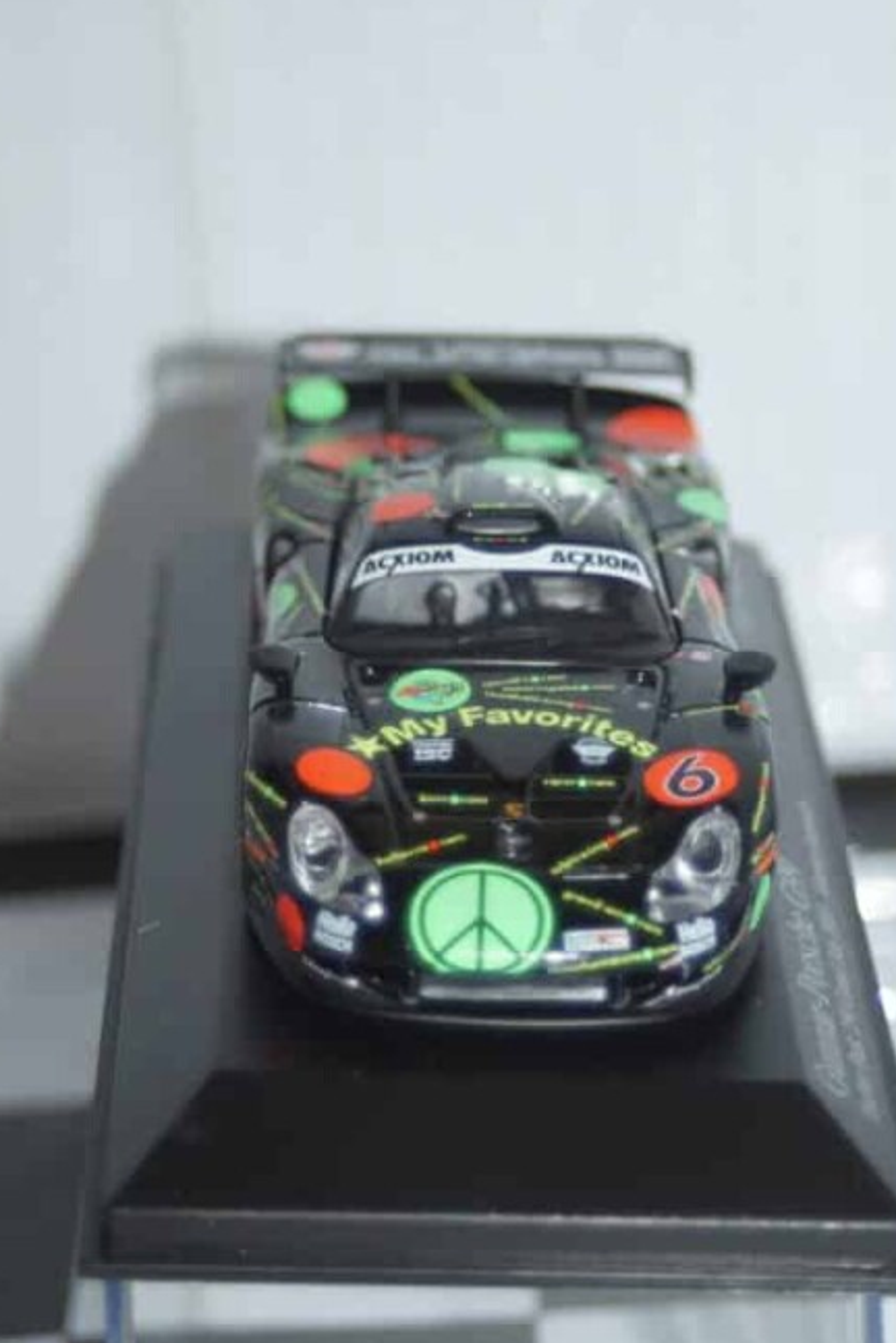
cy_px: 689
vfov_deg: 17.8
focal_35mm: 115
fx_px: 4277
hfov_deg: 12.0
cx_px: 409
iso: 320
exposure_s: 1/125
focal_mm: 55
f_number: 5
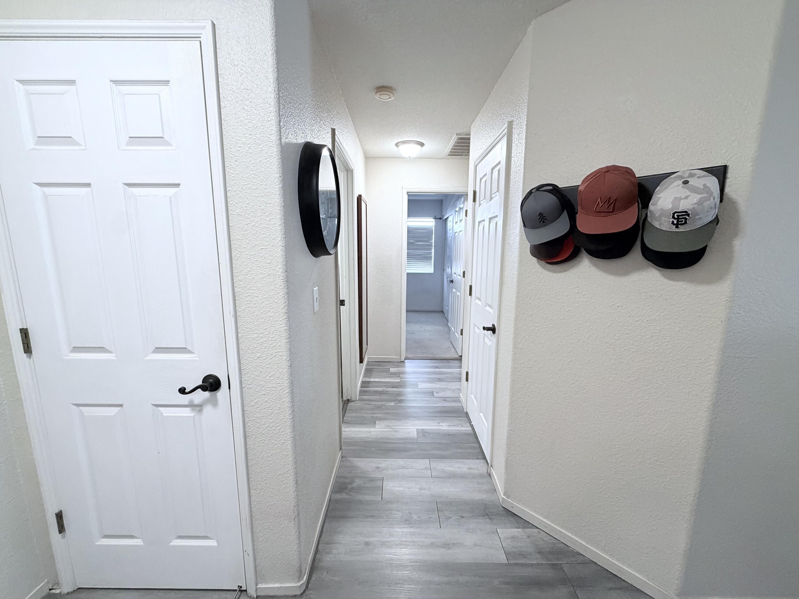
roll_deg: -0.4
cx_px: 400
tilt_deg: -8.6
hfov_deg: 102.1
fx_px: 323
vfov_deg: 85.7
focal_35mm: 14
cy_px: 300
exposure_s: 1/60
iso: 250
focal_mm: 2.22
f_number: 2.2
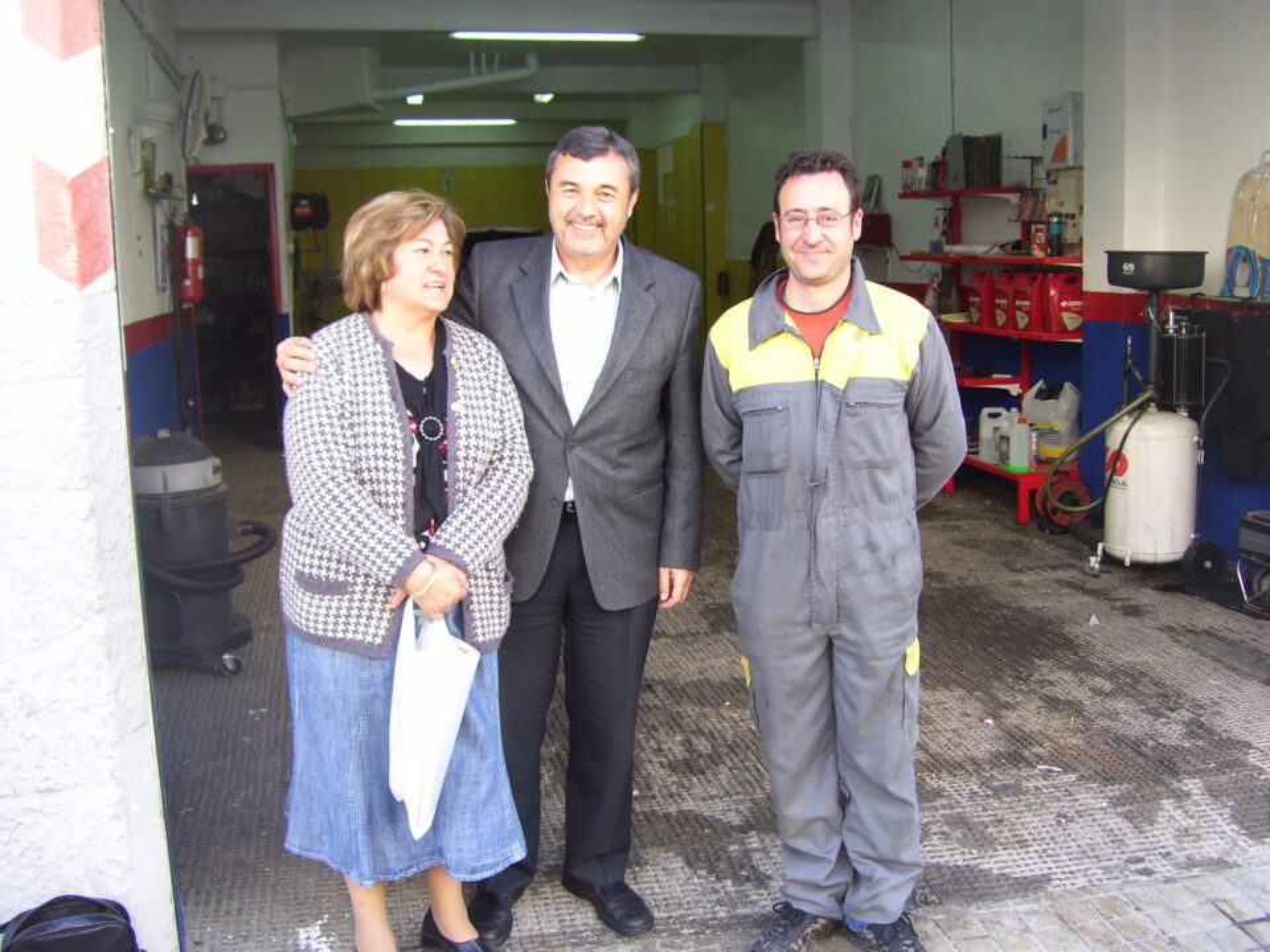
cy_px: 476
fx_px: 1357
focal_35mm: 37
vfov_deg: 38.7
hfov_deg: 50.1
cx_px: 635
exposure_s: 1/60
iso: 80
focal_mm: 6
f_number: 2.7
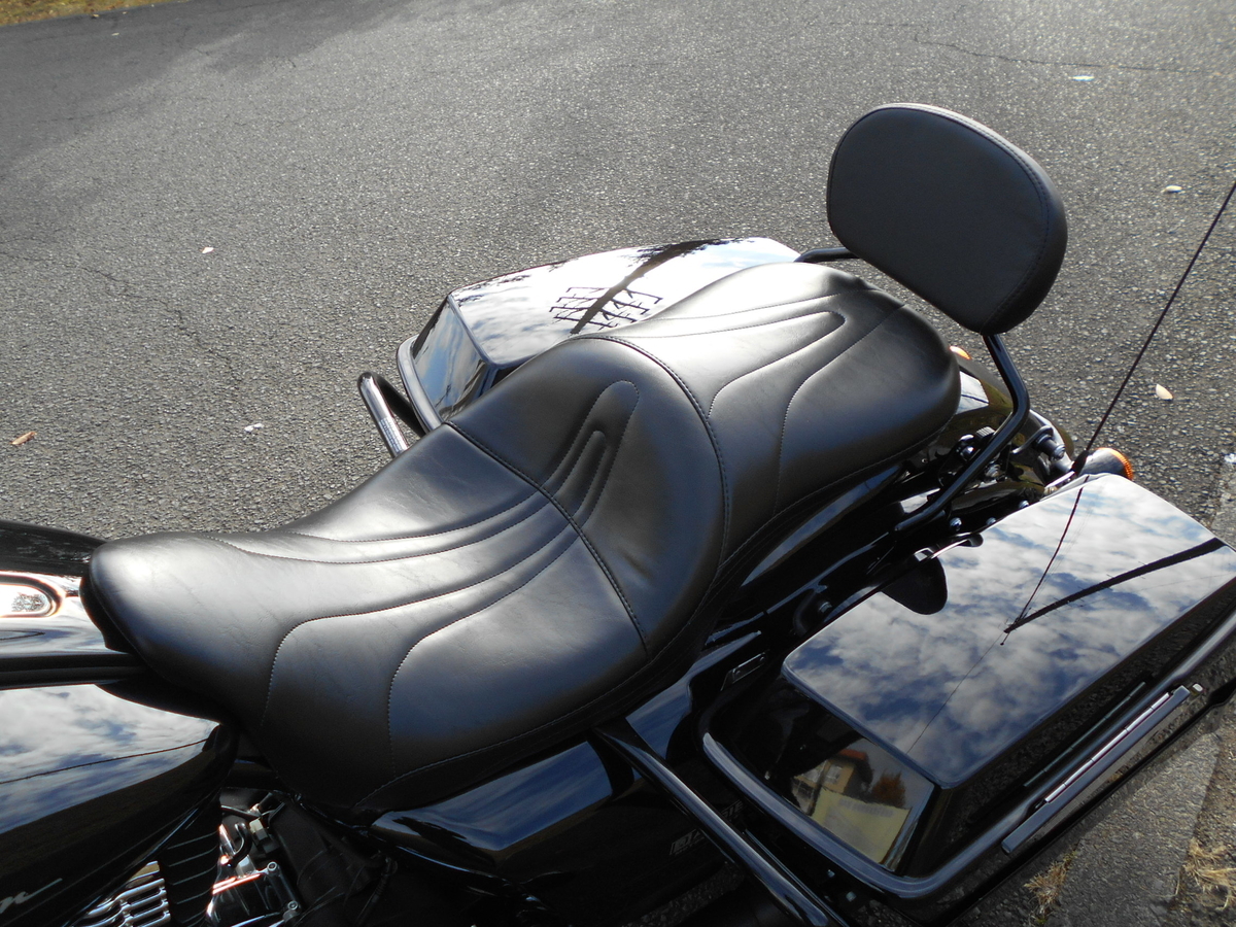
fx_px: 1214
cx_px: 618
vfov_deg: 41.8
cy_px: 464
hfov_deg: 54.0
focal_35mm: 34
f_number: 3.6
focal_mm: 5.8
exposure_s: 1/320
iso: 80
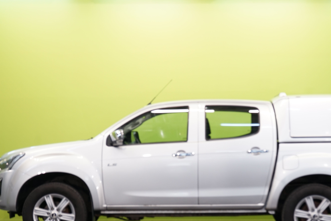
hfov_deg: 23.1
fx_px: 809
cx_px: 196
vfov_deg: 15.5
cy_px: 163
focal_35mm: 88
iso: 500
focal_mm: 58
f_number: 5.6
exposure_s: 1/40
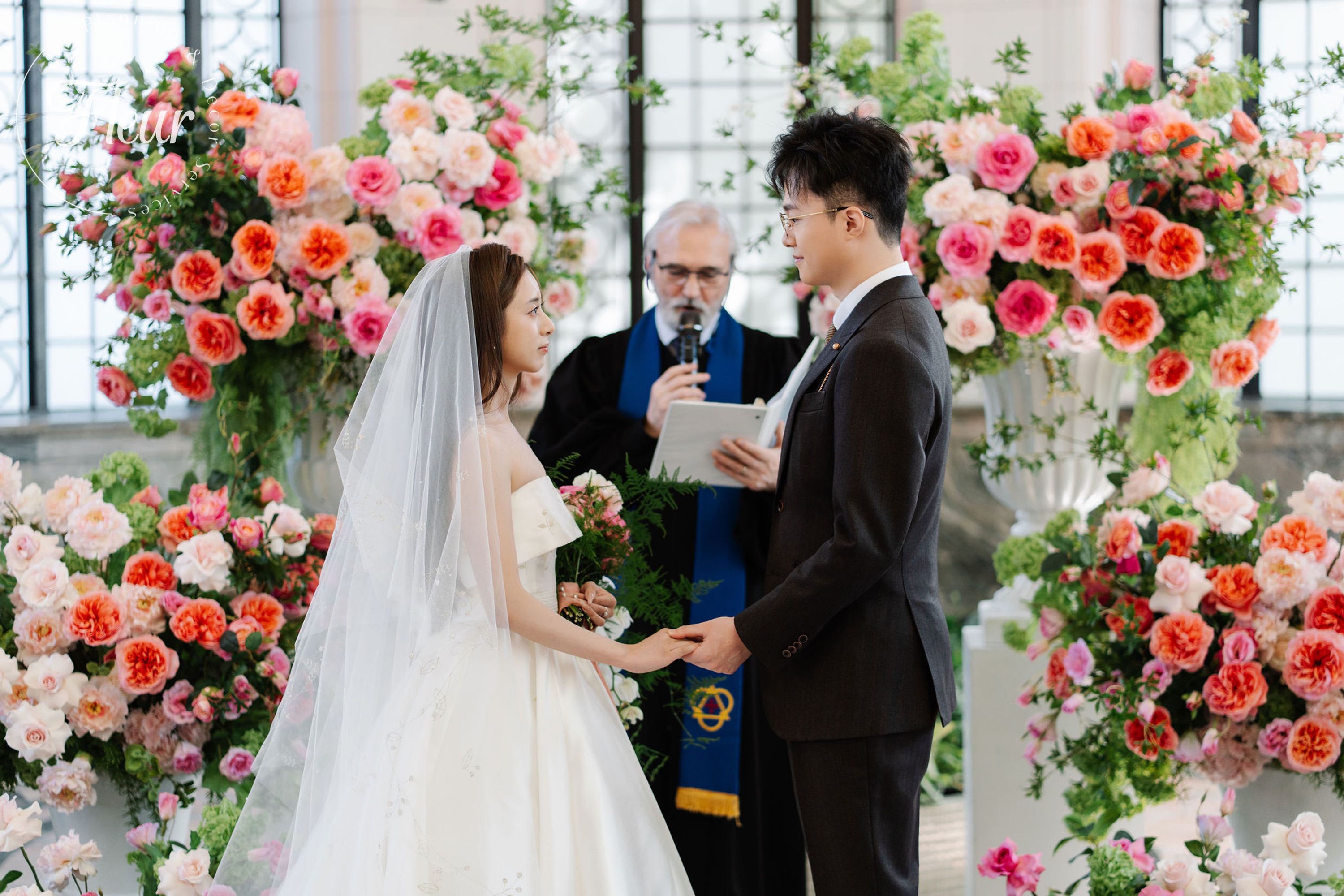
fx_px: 3173
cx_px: 672
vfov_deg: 16.1
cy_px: 448
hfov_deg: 23.9
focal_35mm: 85
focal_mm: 85
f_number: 1.8
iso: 400
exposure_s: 1/320
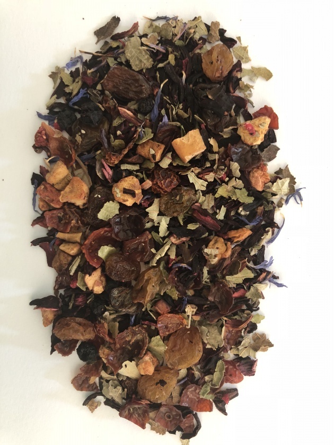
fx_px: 360
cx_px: 167
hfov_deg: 49.7
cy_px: 222
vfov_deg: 63.4
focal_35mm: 28
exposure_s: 1/12
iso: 100
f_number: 1.8
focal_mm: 3.99
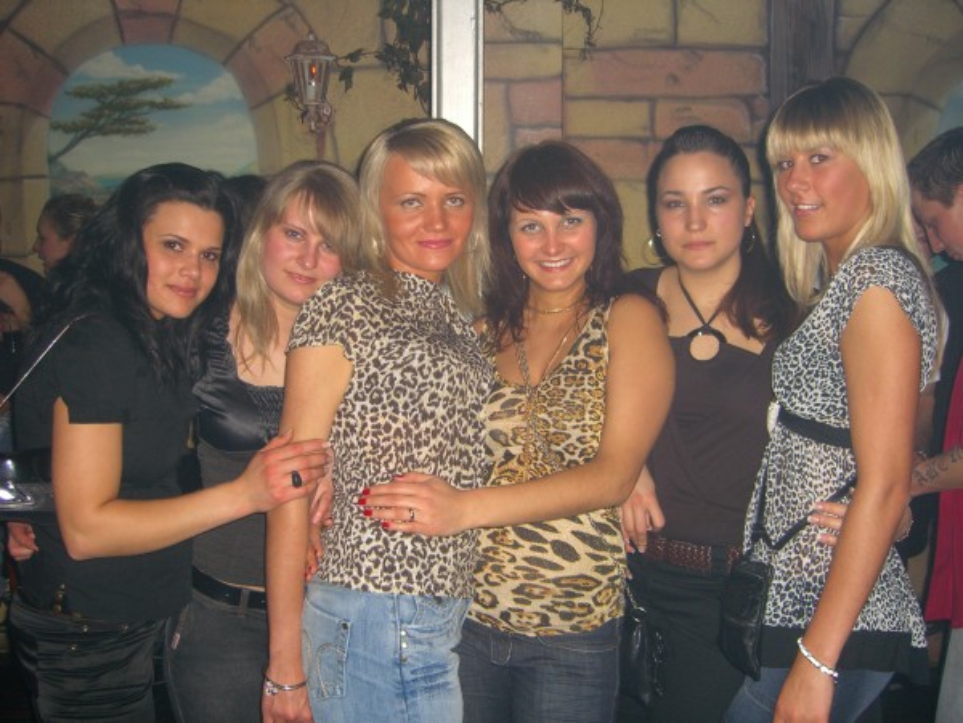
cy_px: 362
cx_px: 482
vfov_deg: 37.7
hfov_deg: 49.0
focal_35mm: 38
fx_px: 1057
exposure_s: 1/60
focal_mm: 7.9
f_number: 2.8
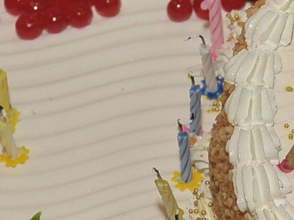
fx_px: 2165
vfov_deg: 5.8
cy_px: 219
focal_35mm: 255
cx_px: 561
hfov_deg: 7.5
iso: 320
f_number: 4.5
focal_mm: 26
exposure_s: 1/160
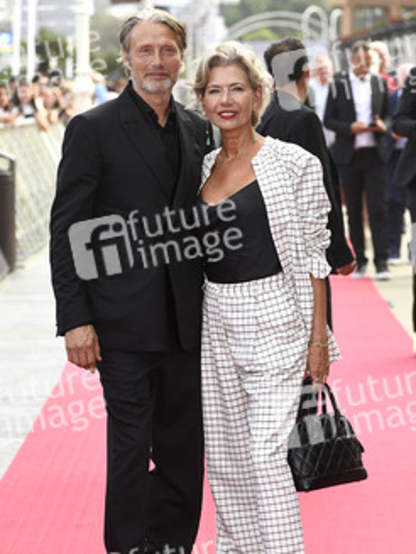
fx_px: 2628
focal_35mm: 164
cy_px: 324
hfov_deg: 9.1
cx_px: 205
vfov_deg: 12.0
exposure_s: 1/800
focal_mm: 140
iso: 800
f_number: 5.6
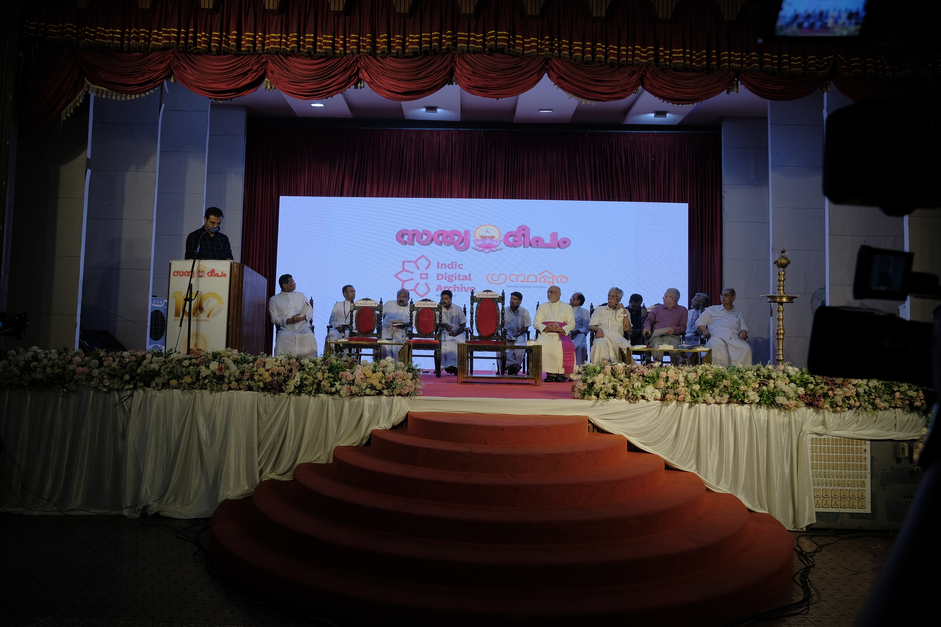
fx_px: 627
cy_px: 314
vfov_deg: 53.1
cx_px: 470
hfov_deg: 73.7
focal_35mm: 24
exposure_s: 1/160
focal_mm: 16
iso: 400
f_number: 4
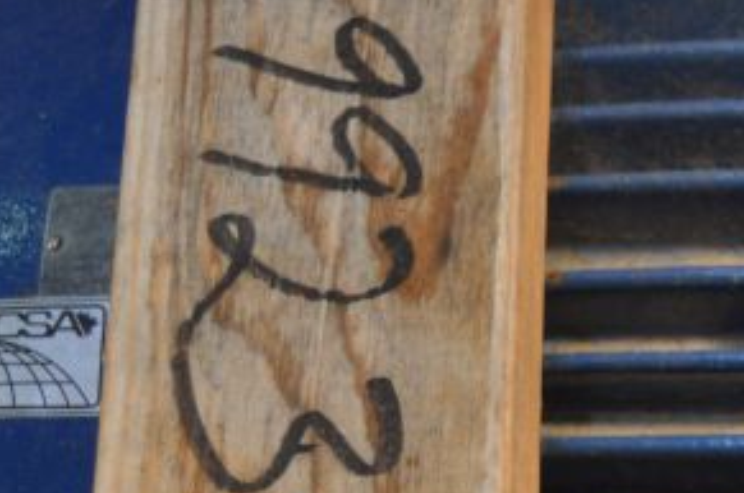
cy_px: 596
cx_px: 1010
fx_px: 3089
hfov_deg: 13.2
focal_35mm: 150
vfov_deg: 9.0
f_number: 4.2
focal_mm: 29
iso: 400
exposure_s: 1/30
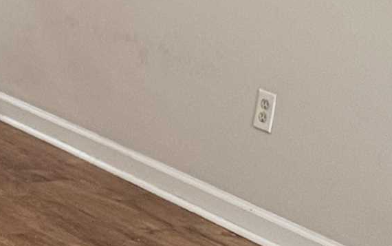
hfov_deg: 12.1
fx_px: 1464
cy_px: 95
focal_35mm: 137
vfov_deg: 9.6
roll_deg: -0.3
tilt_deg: -14.6
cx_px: -559
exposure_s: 1/60
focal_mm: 6.76
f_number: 1.78
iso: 320
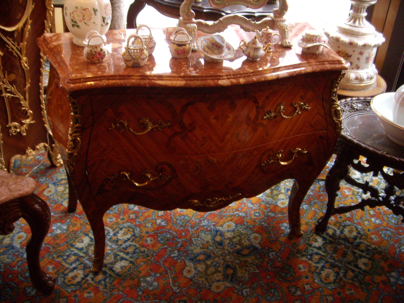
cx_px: 202
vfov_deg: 37.7
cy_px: 152
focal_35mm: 38
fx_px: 443
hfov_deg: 49.0
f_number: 3.5
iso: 200
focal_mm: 6.4
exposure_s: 1/14.8
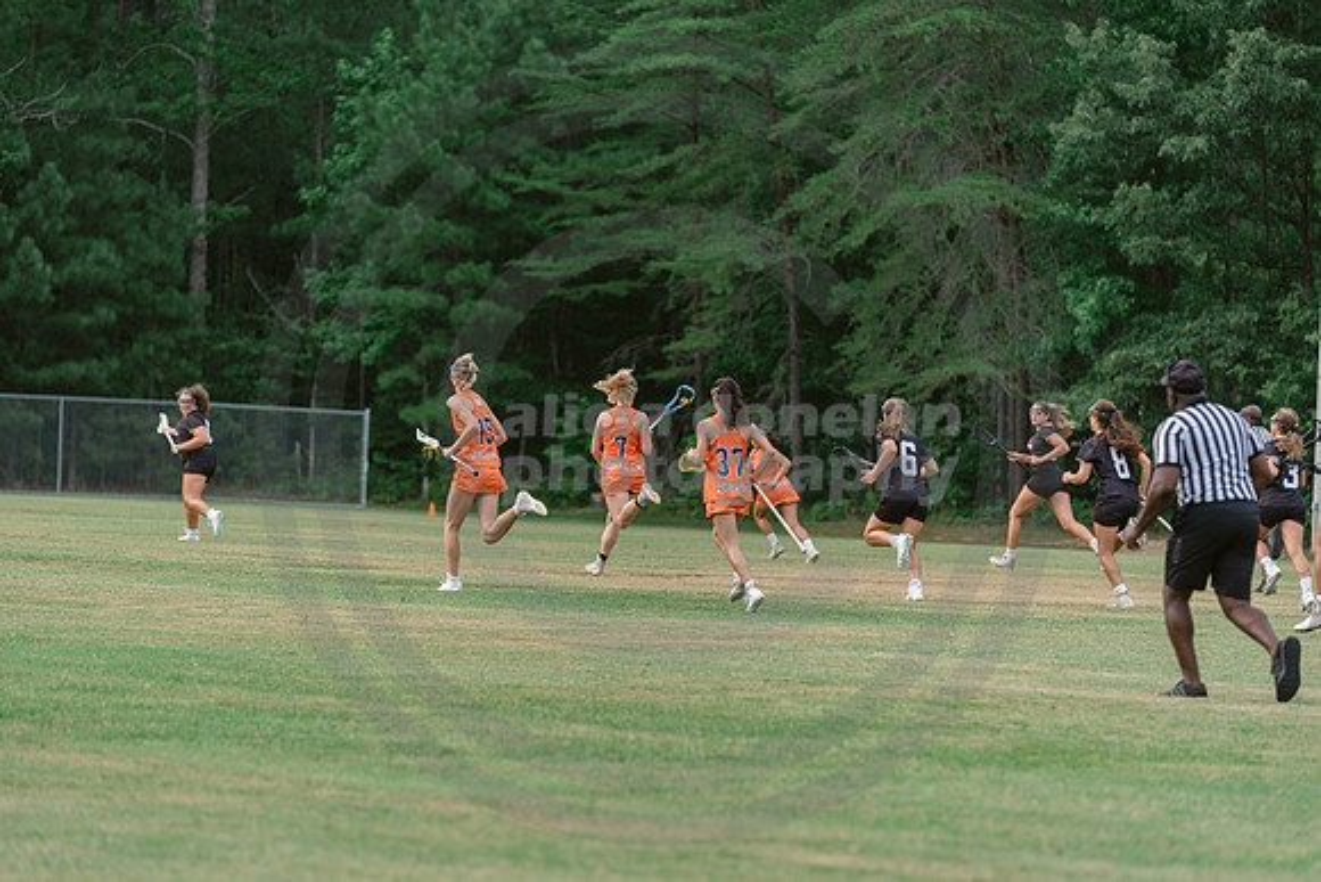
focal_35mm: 175
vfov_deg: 7.9
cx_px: 660
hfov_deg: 11.7
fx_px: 6423
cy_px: 441
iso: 250
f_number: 3.2
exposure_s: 1/640
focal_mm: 175
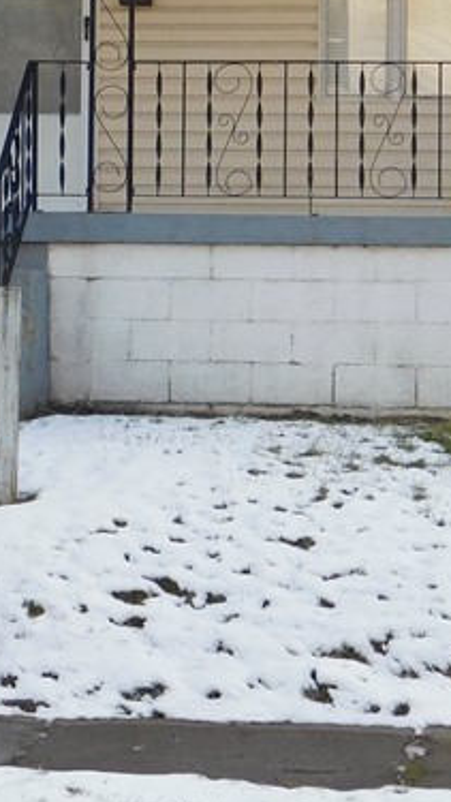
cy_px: 94
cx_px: 90
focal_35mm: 134
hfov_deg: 9.0
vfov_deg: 15.8
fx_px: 2848
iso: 125
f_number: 3.7
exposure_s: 1/200
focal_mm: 8
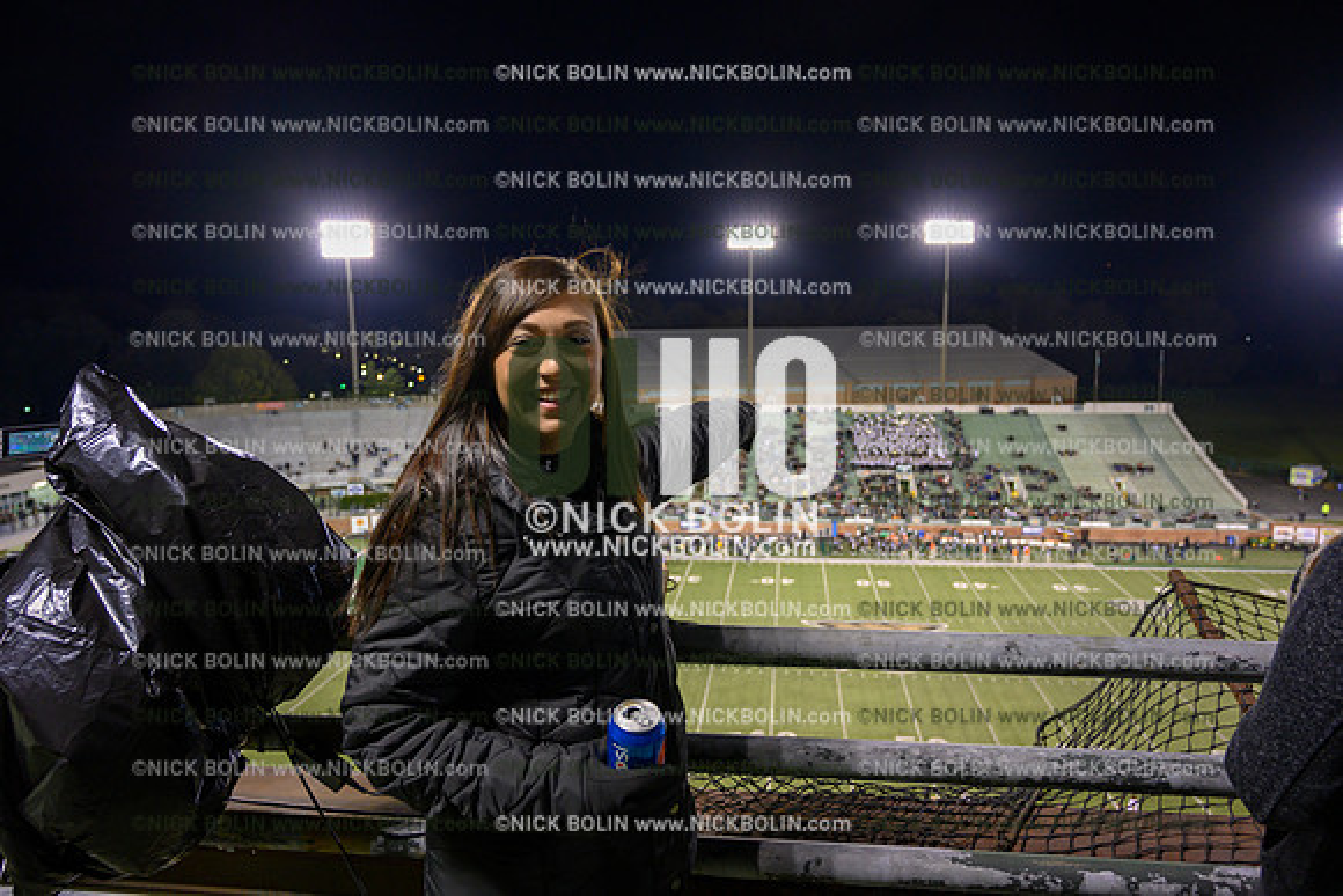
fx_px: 951
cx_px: 672
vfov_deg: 50.4
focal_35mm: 26
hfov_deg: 70.4
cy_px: 448
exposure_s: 1/125
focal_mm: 25.5
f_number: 4
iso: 2000
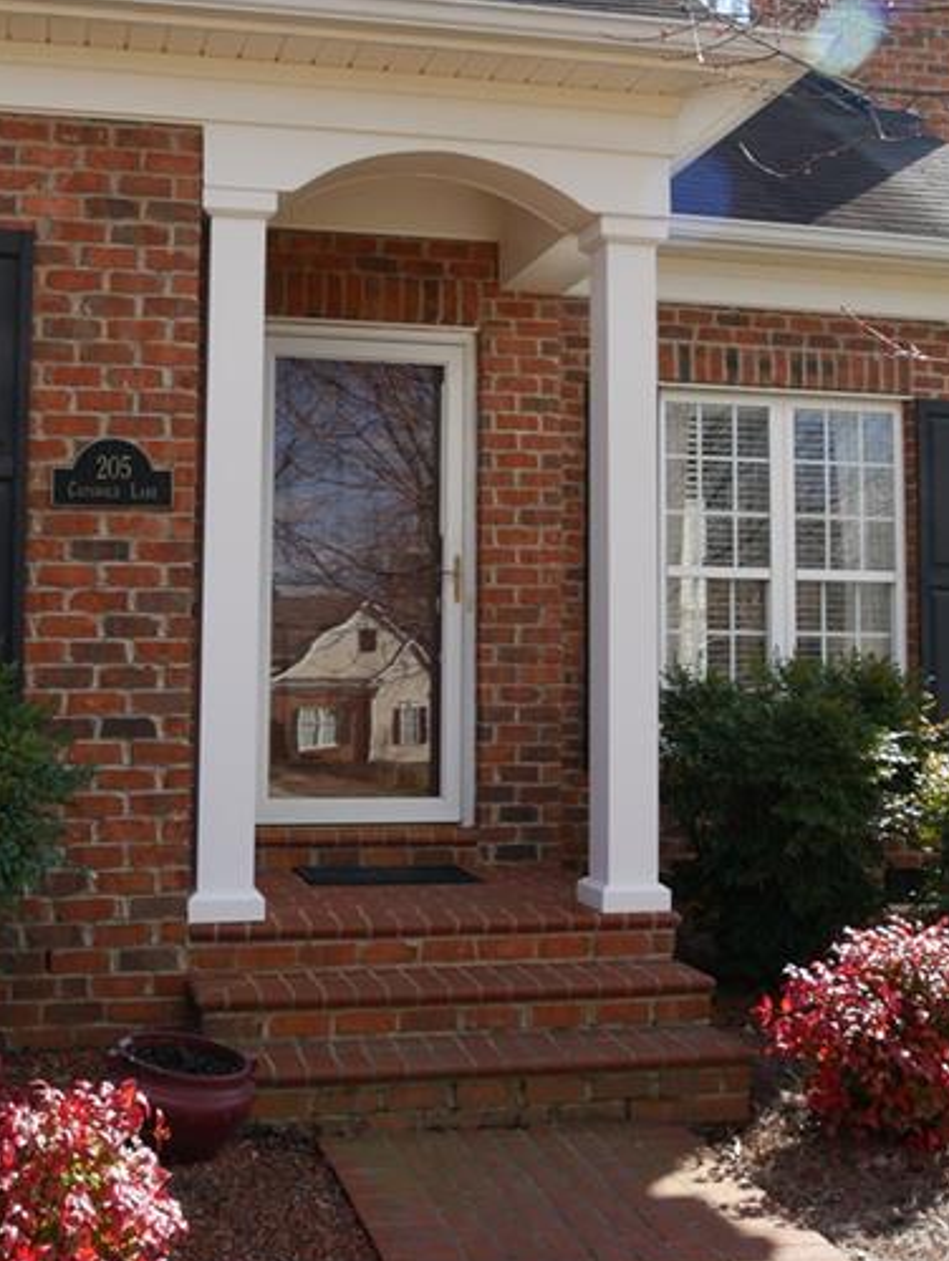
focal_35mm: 43
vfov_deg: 43.6
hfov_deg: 33.5
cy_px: 522
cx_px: 377
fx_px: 1569
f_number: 5.6
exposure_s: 1/320
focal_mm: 14
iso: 200
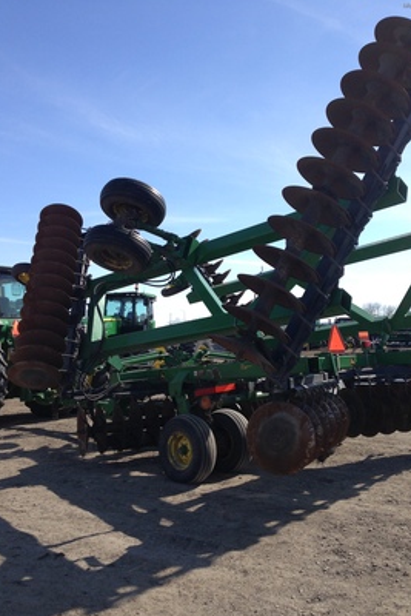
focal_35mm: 35
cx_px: 225
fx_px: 599
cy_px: 313
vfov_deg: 54.4
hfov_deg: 37.8
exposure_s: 1/1748
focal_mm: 4.13
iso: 50
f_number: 2.4
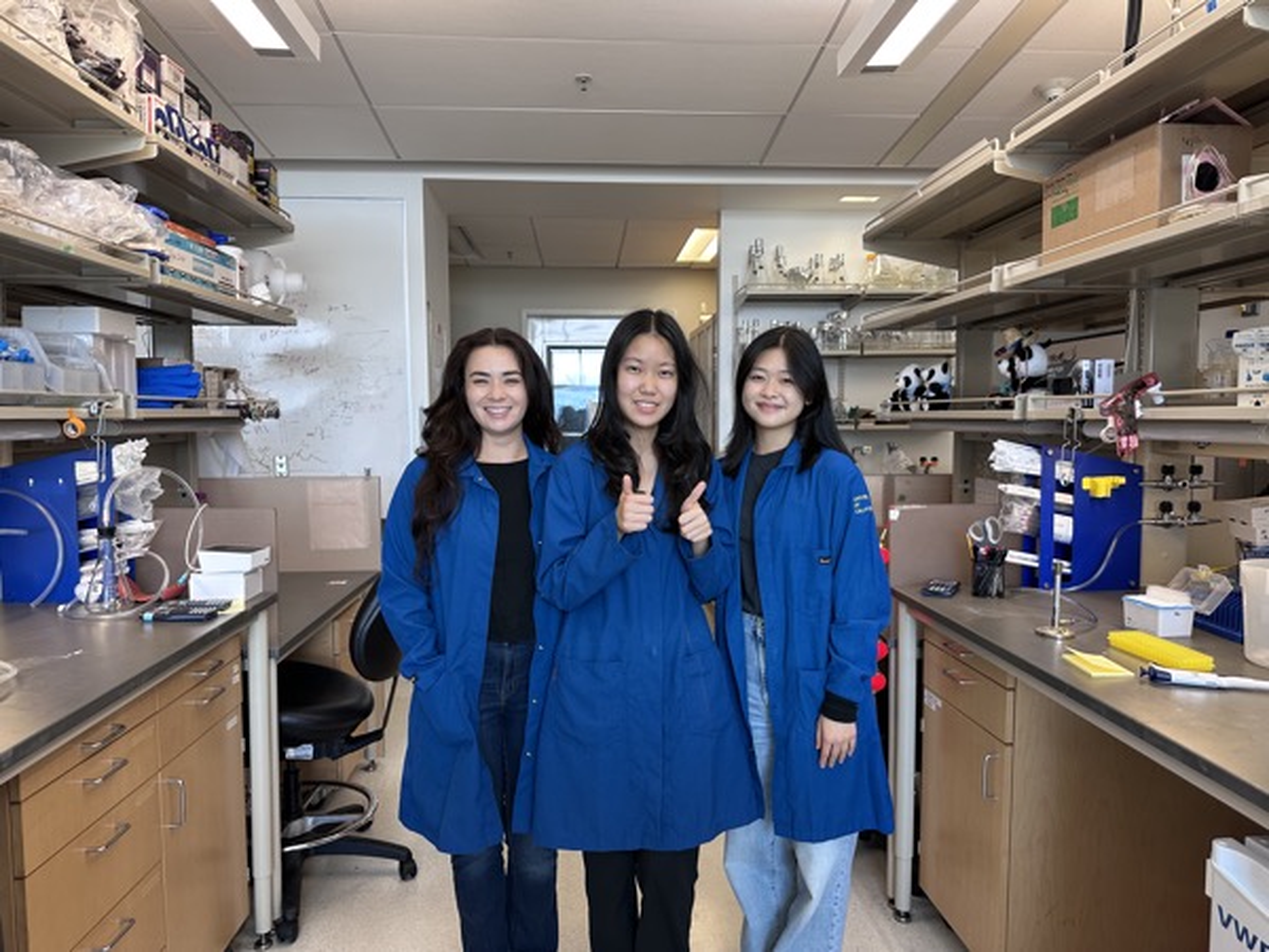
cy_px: 476
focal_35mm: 24
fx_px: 880
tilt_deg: -3.9
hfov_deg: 71.6
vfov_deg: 56.8
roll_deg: +0.6
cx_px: 634
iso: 100
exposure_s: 1/121
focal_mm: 6.86
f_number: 1.78
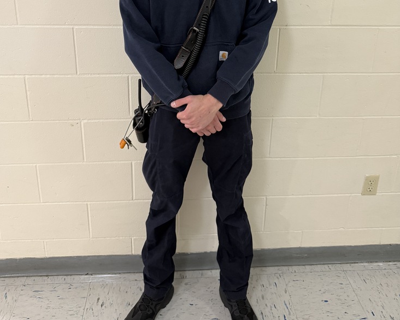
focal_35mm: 32
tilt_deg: -17.8
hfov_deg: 55.6
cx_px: 196
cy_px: 55
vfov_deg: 43.2
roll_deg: -1.4
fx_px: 379
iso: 320
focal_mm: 6.76
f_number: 1.78
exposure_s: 1/60
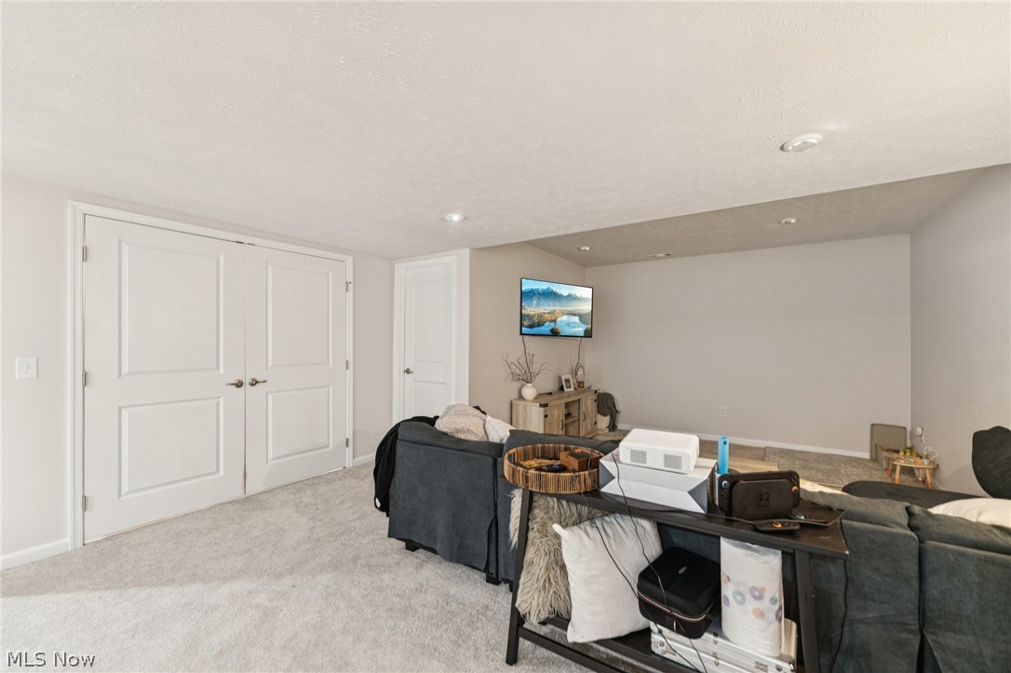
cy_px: 336
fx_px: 393
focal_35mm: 14
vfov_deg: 81.2
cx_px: 506
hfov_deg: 104.3
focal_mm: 14
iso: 200
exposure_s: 1/5
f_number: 3.2
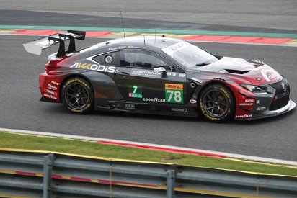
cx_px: 150
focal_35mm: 201
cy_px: 91
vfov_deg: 6.8
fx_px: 1659
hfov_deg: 10.2
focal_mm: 67.46
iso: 400
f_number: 4
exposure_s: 1/1000
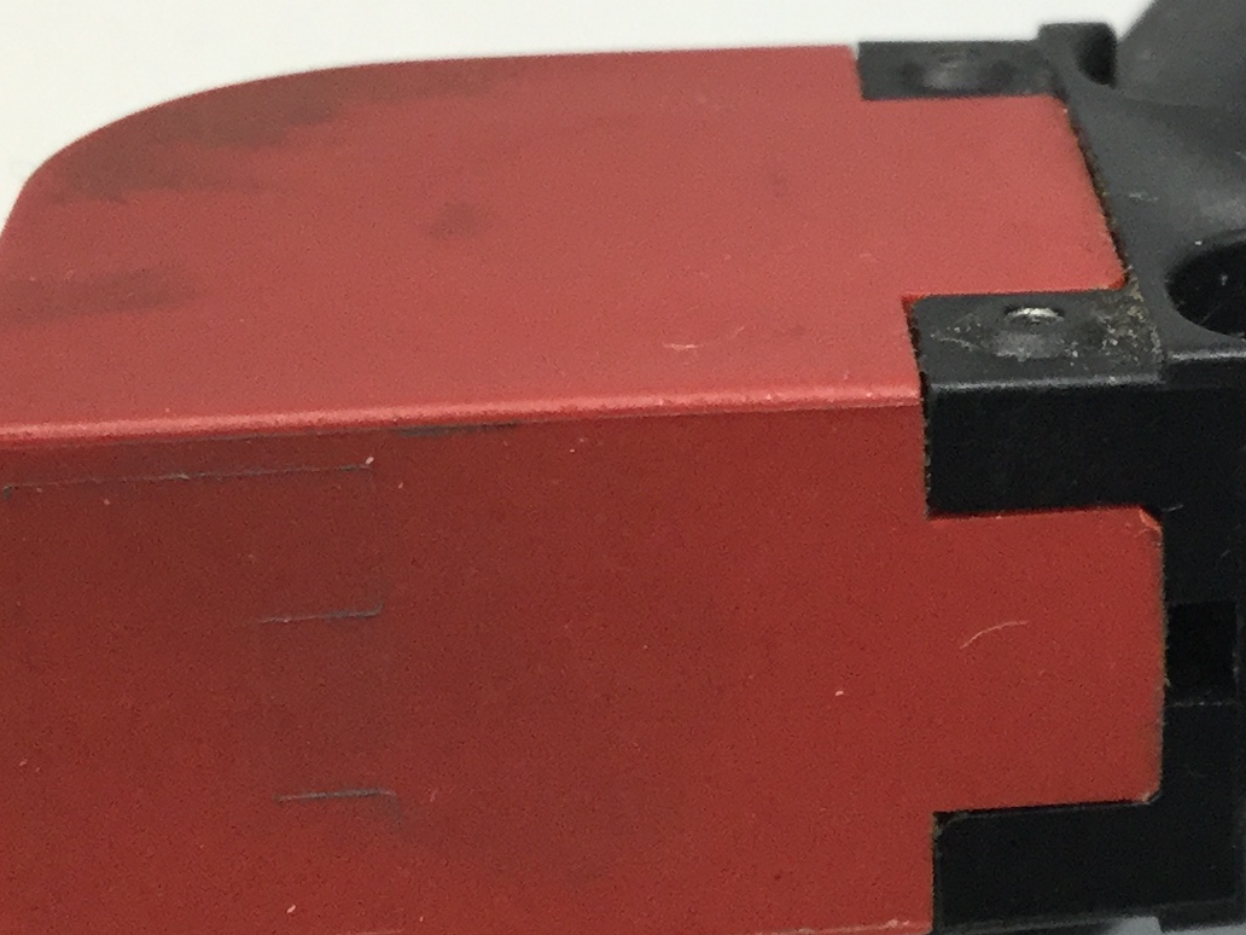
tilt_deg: -47.1
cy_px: 301
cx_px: 1393
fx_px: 3528
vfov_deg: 15.1
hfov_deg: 19.2
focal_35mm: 98
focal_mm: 3.3
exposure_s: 1/30
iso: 64
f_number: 2.4
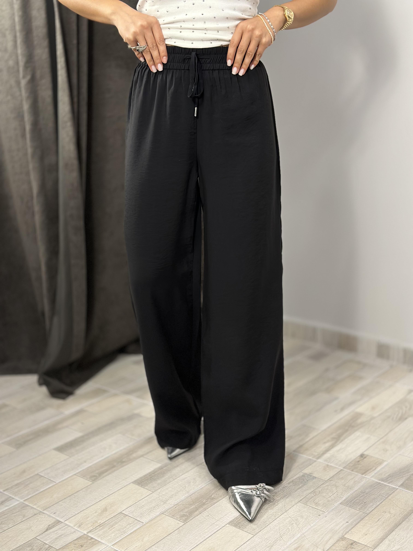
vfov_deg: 39.7
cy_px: 276
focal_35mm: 48
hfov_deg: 30.3
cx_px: 206
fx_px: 764
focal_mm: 6.86
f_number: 1.78
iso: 320
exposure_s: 1/50
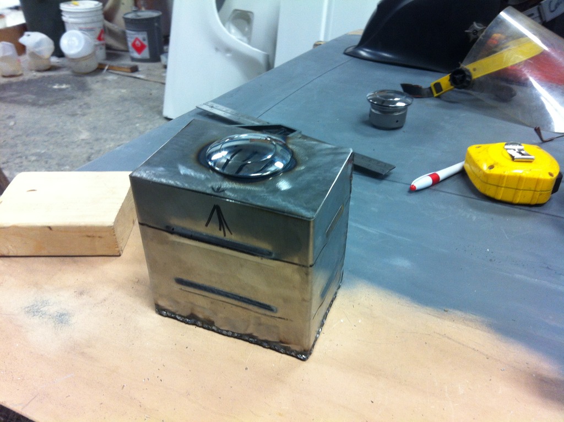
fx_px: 569
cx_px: 282
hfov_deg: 52.7
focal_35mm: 35
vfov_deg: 40.6
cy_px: 211
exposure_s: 1/30
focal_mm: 3.85
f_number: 2.8
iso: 80
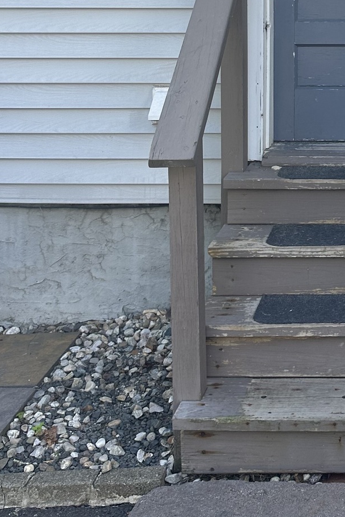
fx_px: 905
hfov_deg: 20.7
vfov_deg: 30.2
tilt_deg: -1.2
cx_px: 369
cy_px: 29
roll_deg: -0.5
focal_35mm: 63
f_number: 1.78
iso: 80
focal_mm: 6.86
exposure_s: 1/538
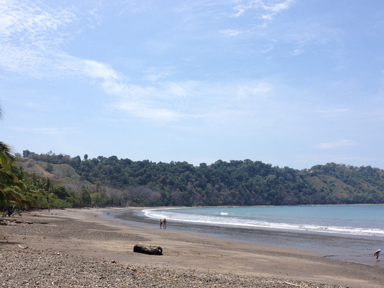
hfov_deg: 40.4
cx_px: 209
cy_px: 180
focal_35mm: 47
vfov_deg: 30.8
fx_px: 522
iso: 50
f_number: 2.4
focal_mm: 4.28
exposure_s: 1/2208
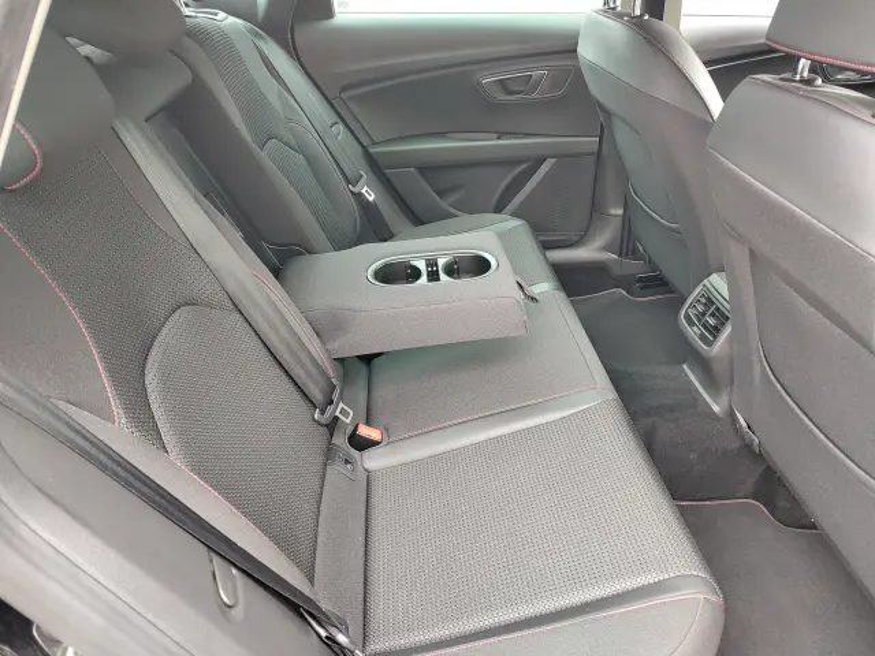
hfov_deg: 73.9
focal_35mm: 23
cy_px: 328
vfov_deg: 58.9
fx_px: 581
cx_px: 438
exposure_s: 1/33.3
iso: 320
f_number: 1.8
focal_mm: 5.56
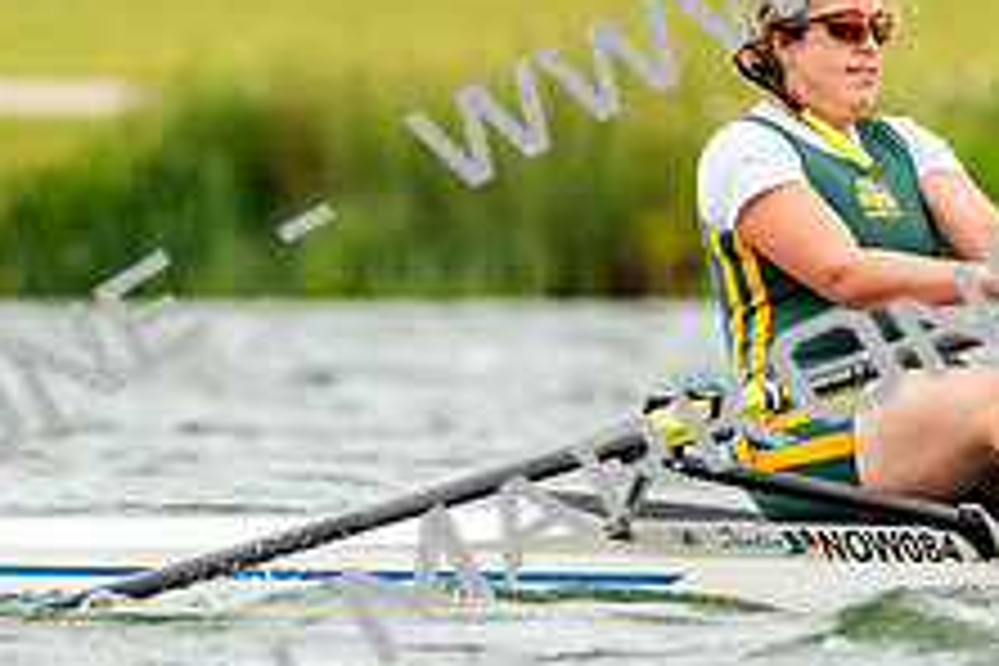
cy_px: 200
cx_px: 963
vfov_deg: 1.2
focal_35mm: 1125
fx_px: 31216
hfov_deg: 1.8
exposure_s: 1/2000
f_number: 6.3
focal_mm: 430
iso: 640
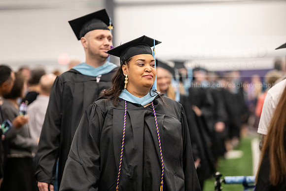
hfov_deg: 12.4
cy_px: 96
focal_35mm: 165
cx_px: 143
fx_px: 1311
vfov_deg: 8.3
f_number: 3.2
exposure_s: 1/200
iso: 3200
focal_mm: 165
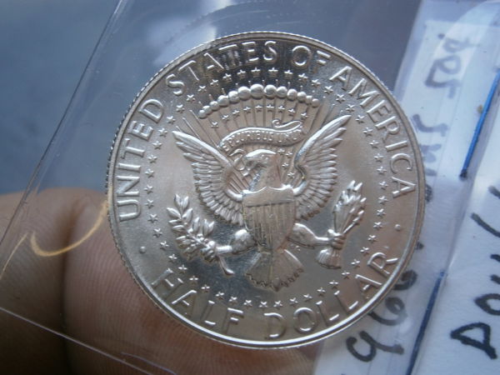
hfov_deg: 40.4
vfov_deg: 30.9
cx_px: 250
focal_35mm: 47
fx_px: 679
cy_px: 188
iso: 125
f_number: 3.4
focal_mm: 8.3
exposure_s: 1/250
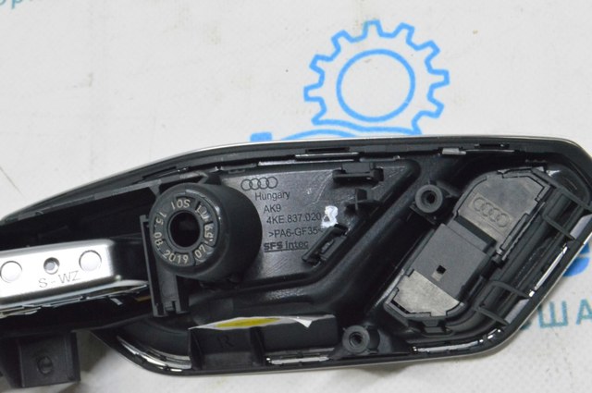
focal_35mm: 82
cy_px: 196
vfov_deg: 16.5
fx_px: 1355
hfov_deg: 24.6
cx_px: 296
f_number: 20
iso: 6400
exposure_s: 1/15
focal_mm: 55
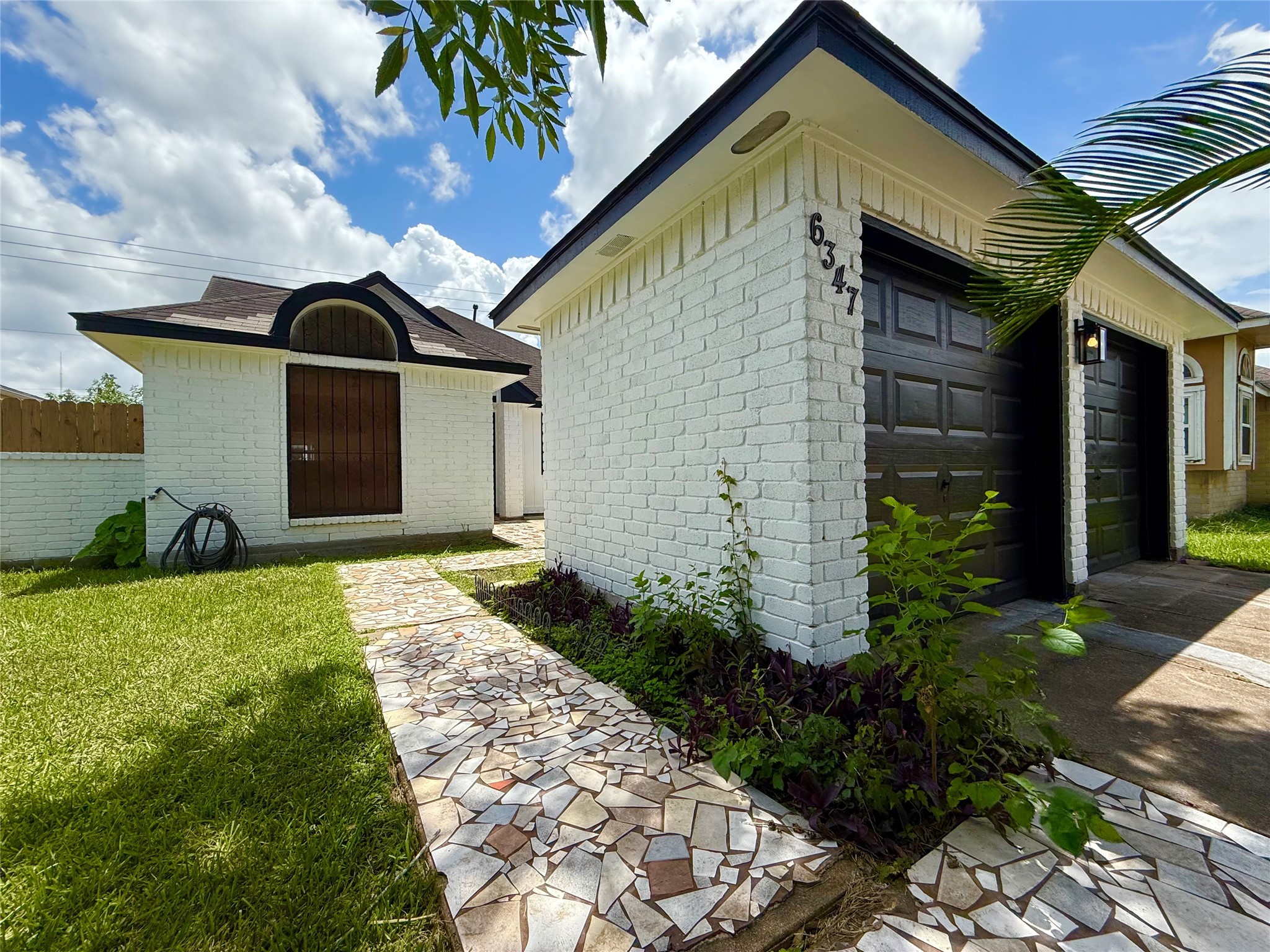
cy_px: 476
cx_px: 635
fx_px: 514
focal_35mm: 14
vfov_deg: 85.7
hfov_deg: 102.1
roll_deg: +0.5
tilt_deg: +1.7
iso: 50
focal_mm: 2.22
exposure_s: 1/1745
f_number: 2.2
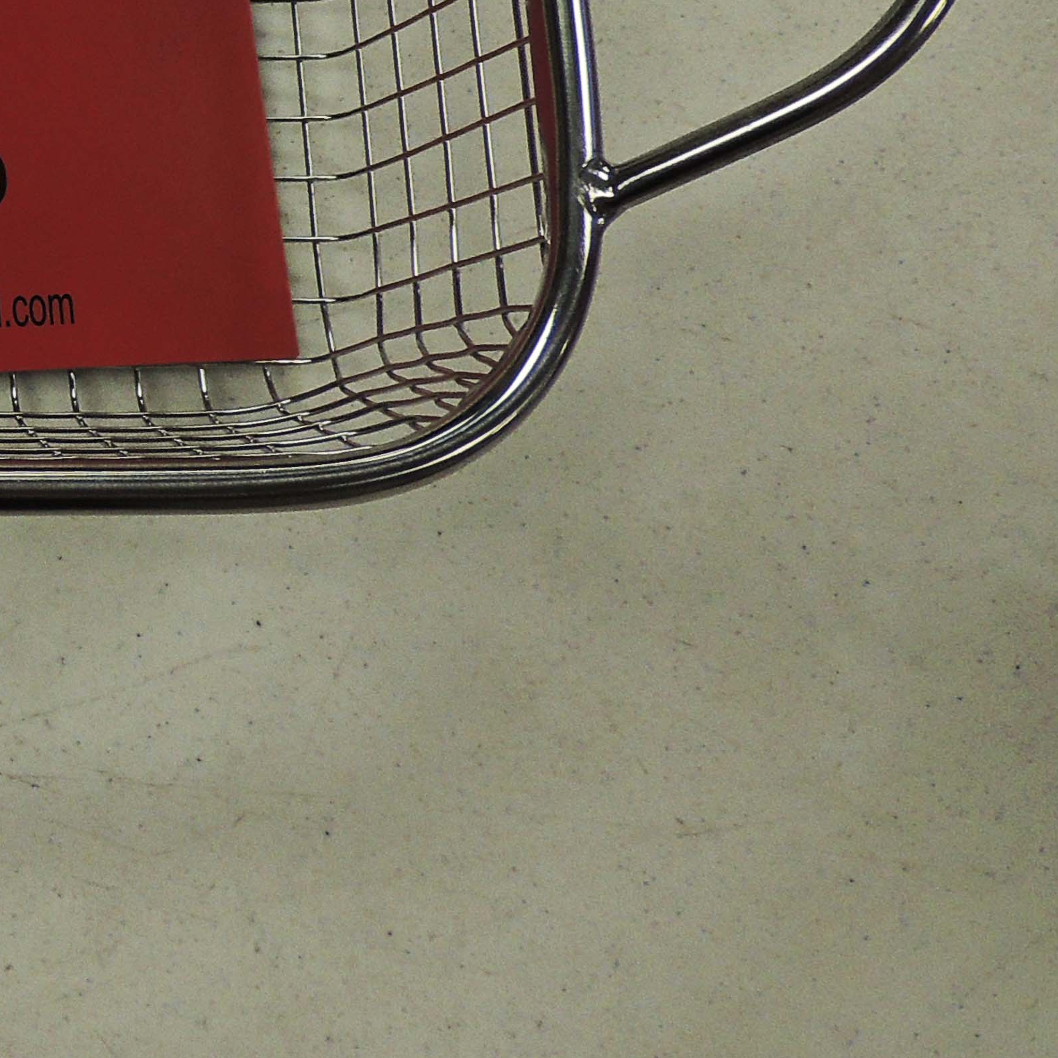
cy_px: 85
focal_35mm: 62
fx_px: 2144
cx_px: -454
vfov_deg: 26.7
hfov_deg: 23.2
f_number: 4.2
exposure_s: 1/50
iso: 100
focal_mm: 4.3
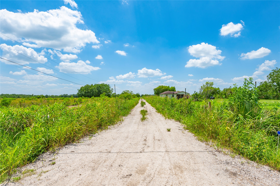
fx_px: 148
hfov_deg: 86.9
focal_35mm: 19
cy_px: 93
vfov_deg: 64.5
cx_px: 140
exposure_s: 1/250
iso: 125
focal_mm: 19
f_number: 13
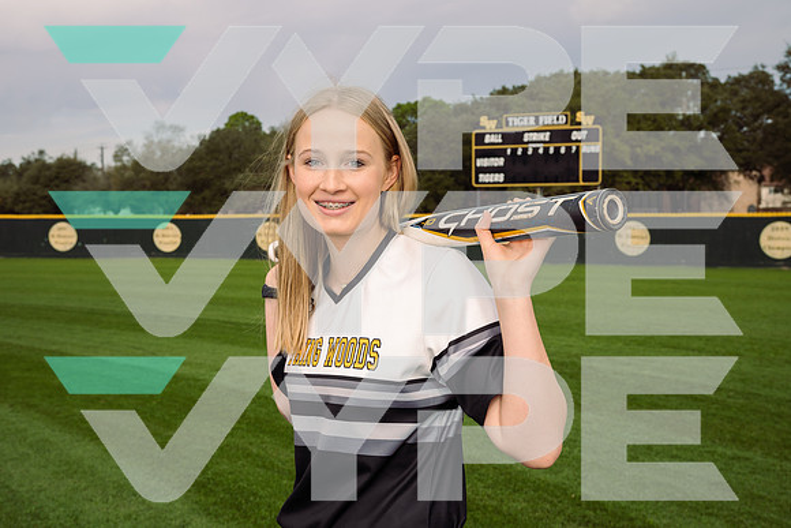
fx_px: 945
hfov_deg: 45.4
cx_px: 396
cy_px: 264
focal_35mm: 43
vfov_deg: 31.2
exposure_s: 1/200
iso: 125
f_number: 8
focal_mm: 43
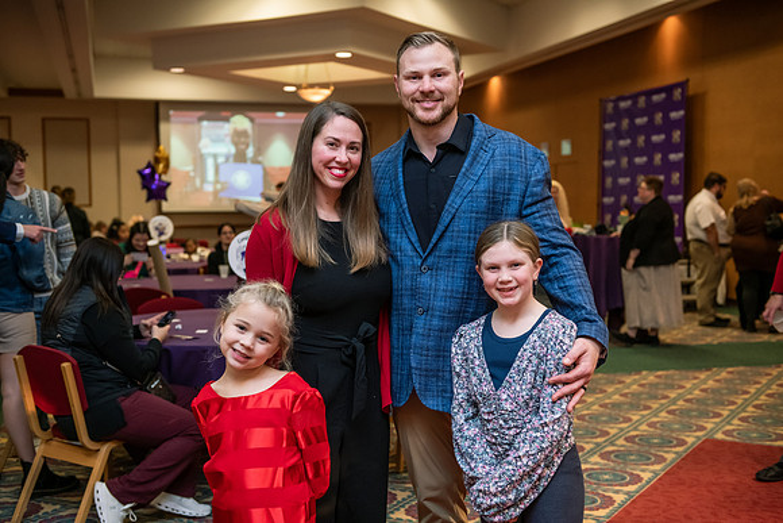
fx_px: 1044
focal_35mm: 48
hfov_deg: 41.1
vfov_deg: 28.1
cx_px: 392
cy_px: 262
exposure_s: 1/160
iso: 1600
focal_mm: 48
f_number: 3.2
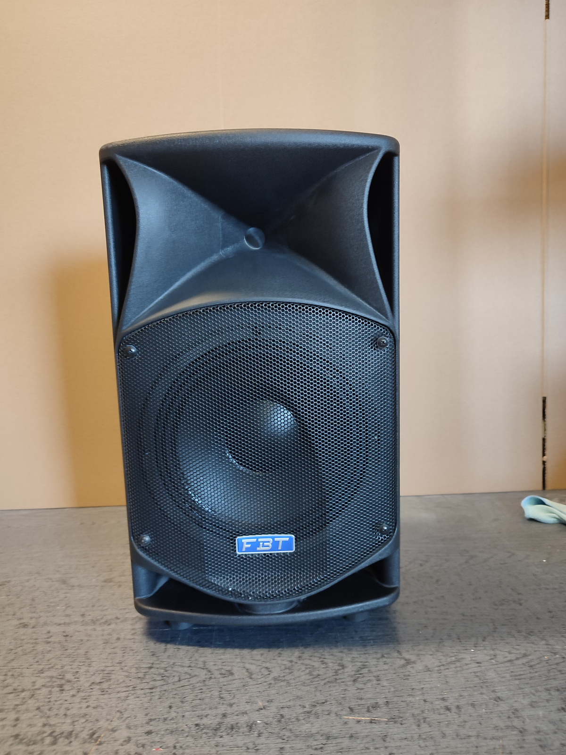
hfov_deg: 56.8
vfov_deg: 71.6
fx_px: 523
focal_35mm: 24
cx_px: 283
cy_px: 378
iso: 602
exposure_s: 1/20
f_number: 1.89
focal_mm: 5.89
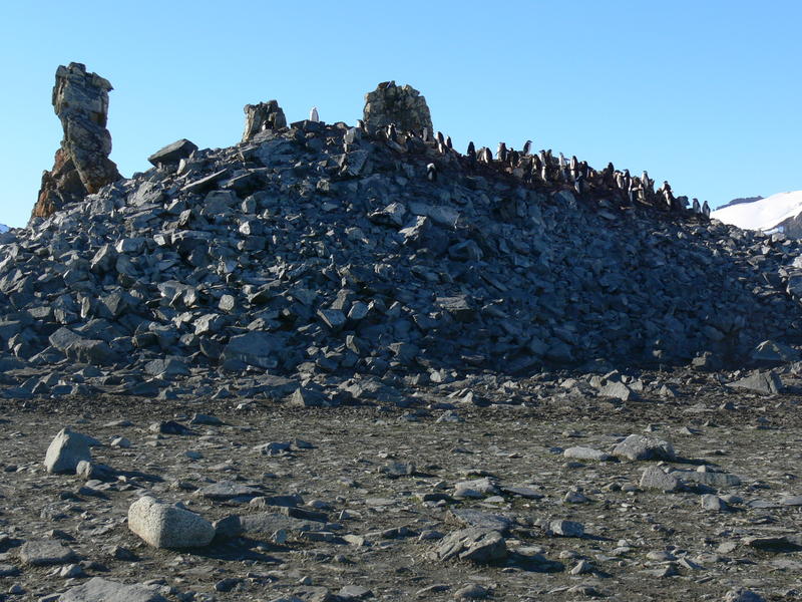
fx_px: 1506
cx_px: 401
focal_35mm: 65
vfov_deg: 22.6
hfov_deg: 29.8
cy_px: 301
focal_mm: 12.1
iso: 80
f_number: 5.6
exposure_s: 1/250
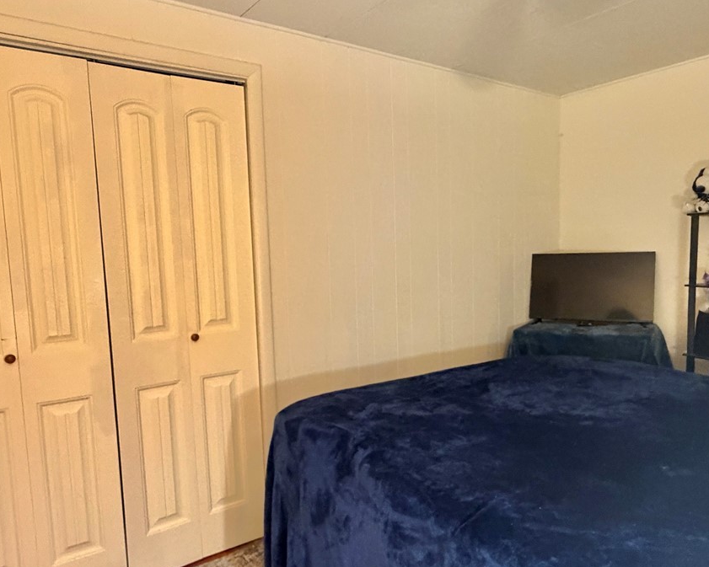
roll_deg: +1.7
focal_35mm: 26
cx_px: 383
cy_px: 302
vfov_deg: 54.9
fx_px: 546
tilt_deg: -5.8
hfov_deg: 65.9
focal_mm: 2.22
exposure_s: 1/60
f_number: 2.2
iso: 640
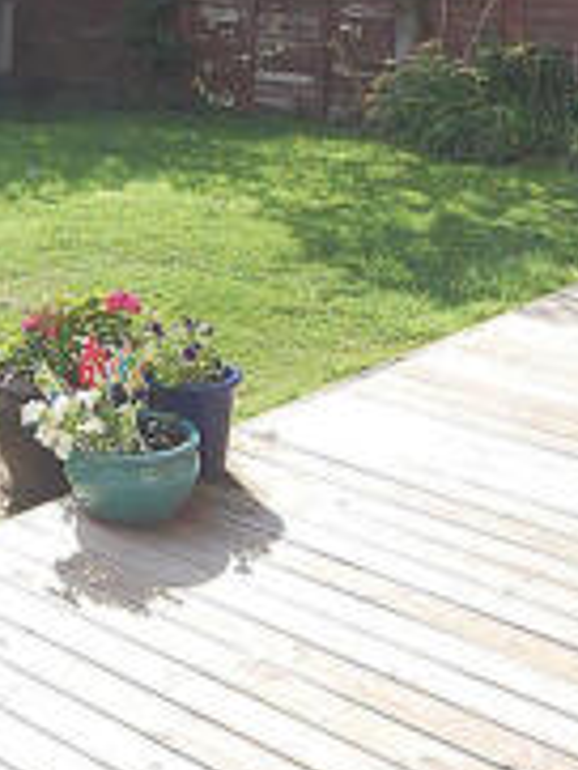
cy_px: 17
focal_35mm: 73
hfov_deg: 19.5
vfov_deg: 25.5
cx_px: -13
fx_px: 1623
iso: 200
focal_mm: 14
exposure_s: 1/320
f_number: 9
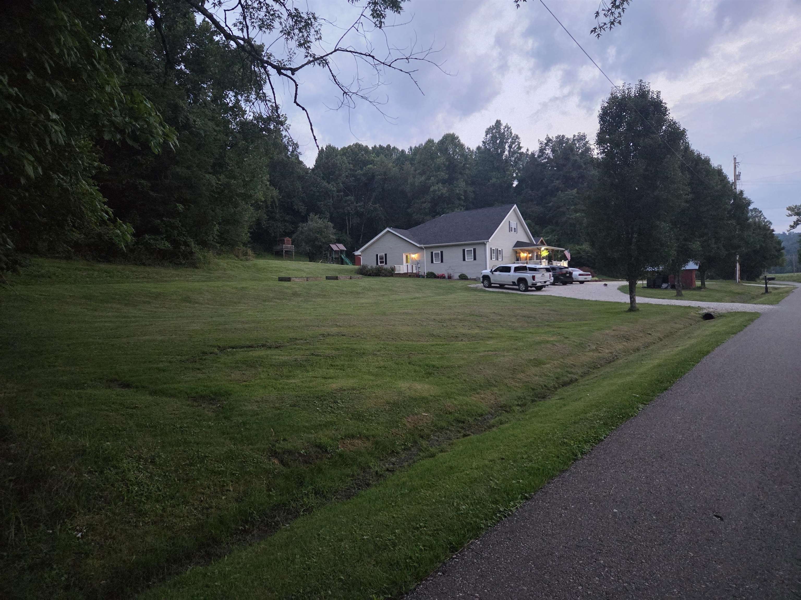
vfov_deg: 58.9
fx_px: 532
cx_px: 400
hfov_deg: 73.9
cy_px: 300
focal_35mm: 23
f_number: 1.8
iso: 2500
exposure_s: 1/120
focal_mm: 5.4
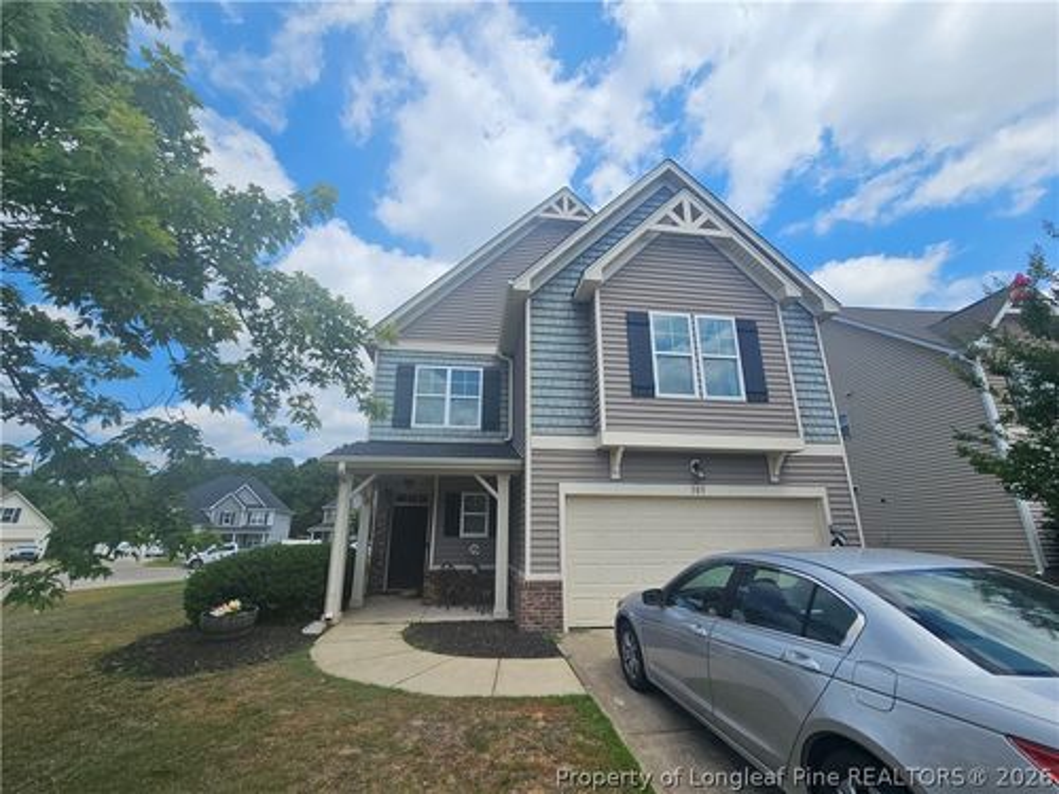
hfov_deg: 106.2
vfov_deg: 89.9
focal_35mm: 13
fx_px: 398
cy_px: 397
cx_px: 530
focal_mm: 2.2
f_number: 2.2
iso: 50
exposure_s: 1/2882
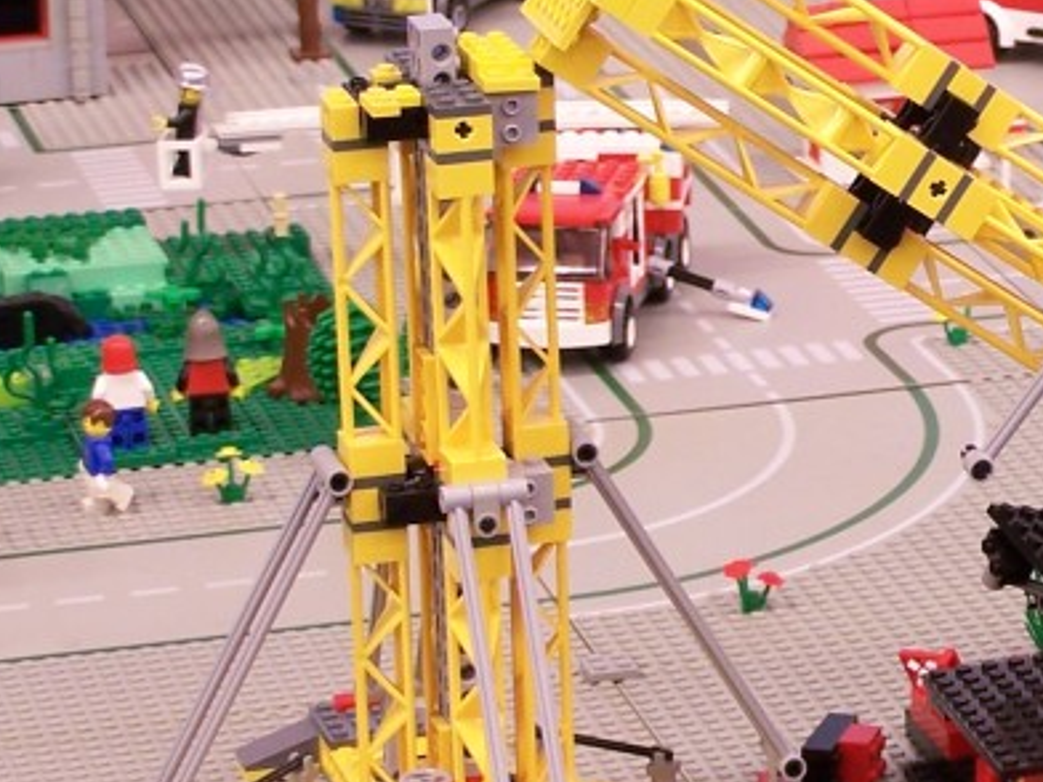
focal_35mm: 196
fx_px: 5906
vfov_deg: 7.6
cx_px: 1277
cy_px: 420
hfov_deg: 9.9
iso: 80
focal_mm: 12.4
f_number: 3.2
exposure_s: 1/2
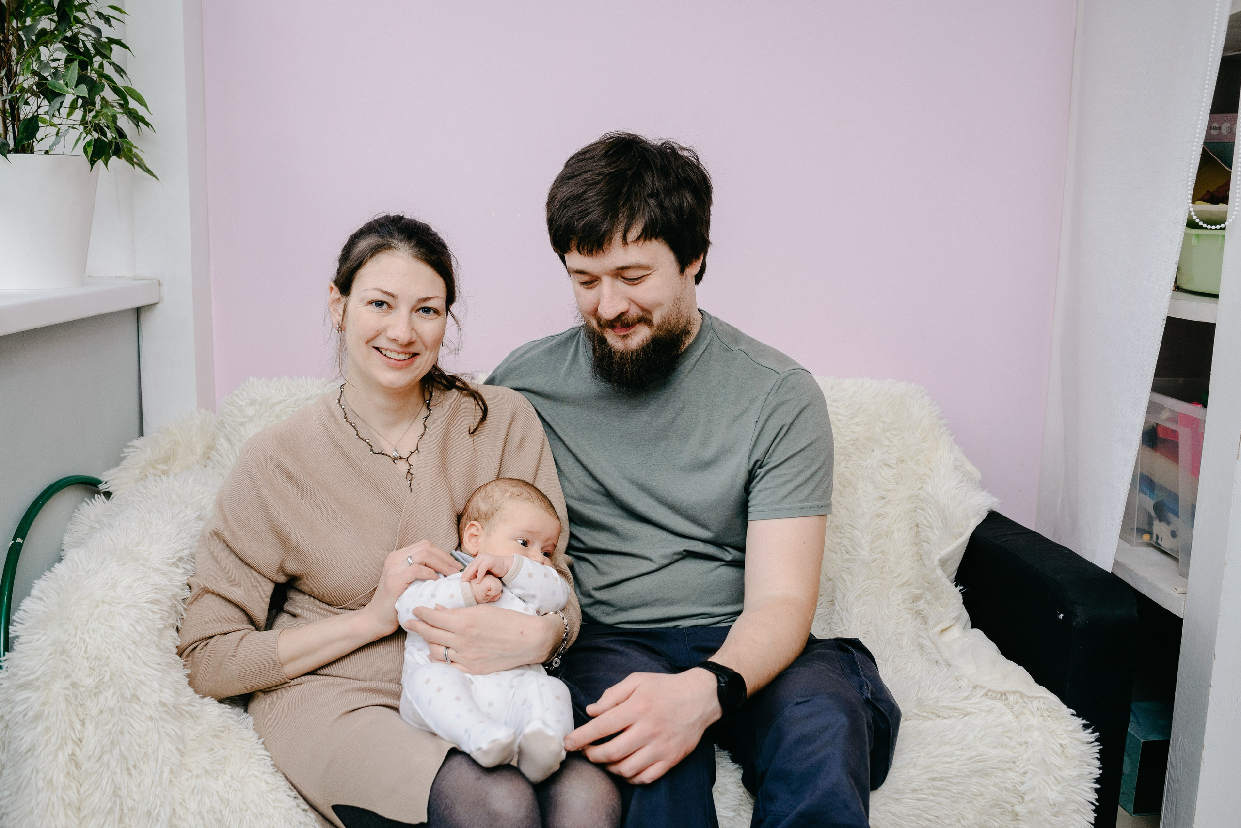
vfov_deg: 37.9
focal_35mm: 35
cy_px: 414
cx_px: 620
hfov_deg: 54.4
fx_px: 1207
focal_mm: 35
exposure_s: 1/160
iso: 400
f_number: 3.5
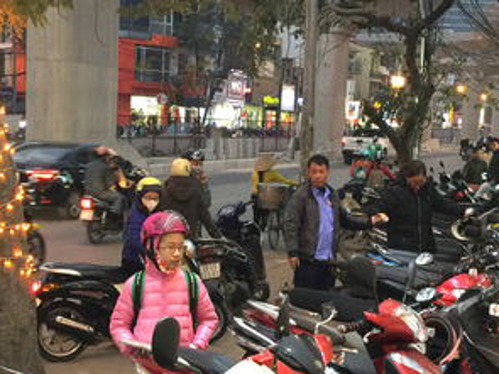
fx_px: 908
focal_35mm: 63
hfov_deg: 30.6
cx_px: 186
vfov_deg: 23.1
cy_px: 257
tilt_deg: -8.5
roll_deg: -3.1
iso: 80
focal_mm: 4.15
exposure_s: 1/17
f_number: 2.2
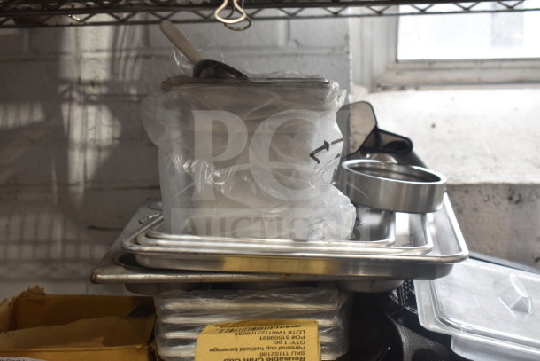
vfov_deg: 23.8
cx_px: 270
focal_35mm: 57
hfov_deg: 35.0
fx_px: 855
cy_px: 180
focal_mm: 38
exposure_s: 1/60
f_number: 4.8
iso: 500
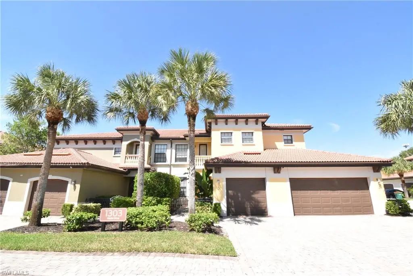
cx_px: 206
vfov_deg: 77.3
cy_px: 138
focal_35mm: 15
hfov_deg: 100.4
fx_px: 172
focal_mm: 10
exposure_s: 1/200
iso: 1600
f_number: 22
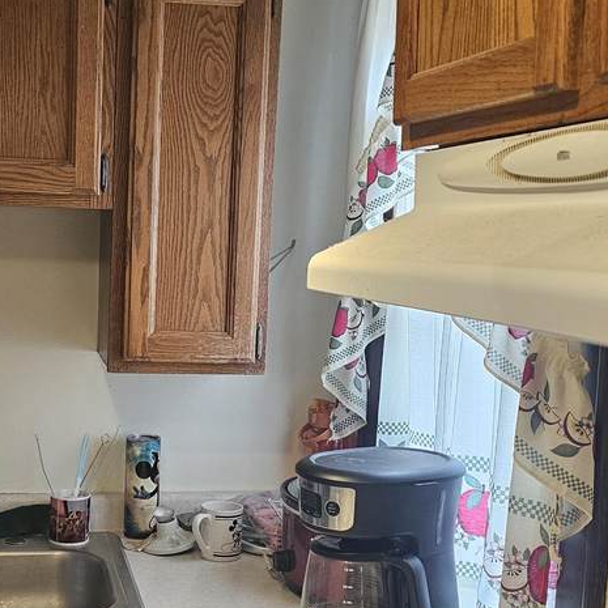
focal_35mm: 56
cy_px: 331
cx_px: 180
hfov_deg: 30.2
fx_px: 1113
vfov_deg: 30.5
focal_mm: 6.3
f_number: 1.7
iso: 200
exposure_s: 1/120
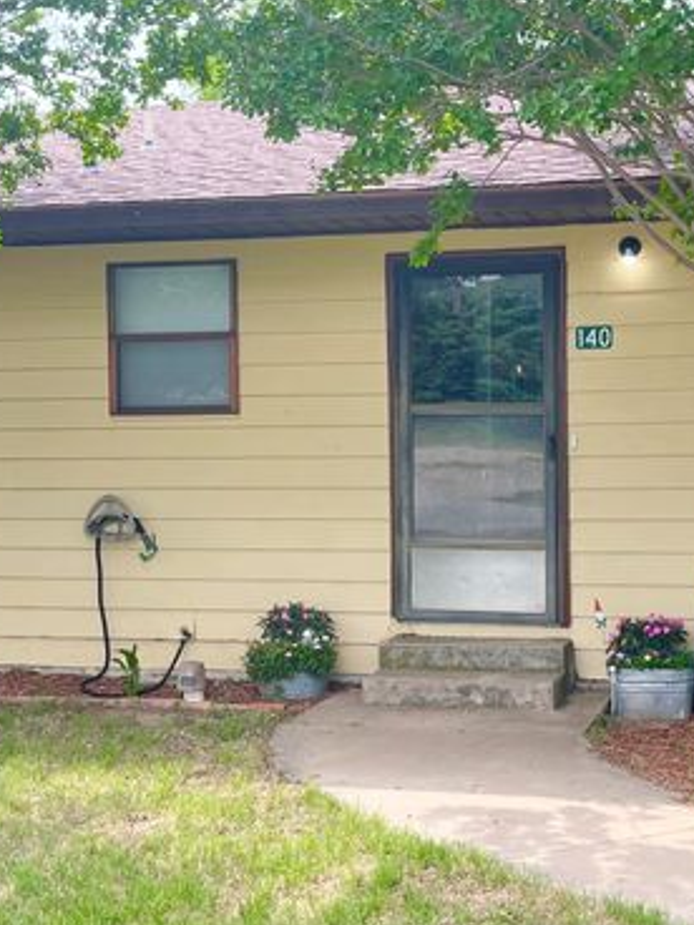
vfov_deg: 54.0
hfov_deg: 41.5
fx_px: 909
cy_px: 461
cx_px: 430
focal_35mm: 34
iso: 32
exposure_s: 1/494
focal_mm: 5.1
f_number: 1.6
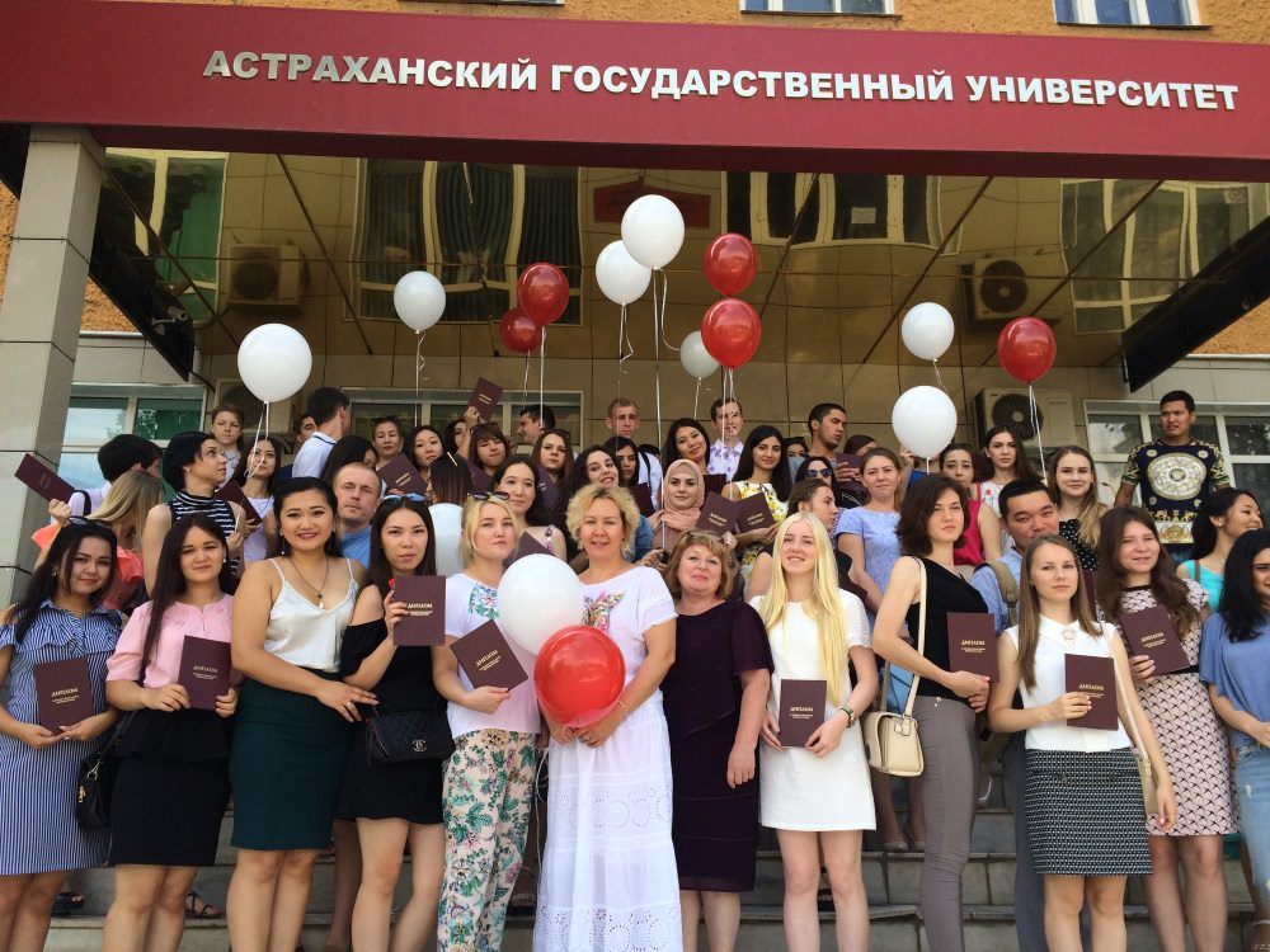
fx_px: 1064
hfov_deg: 61.7
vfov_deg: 48.2
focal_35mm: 29
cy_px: 476
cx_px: 635
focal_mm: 4.15
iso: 32
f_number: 2.2
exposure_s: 1/547
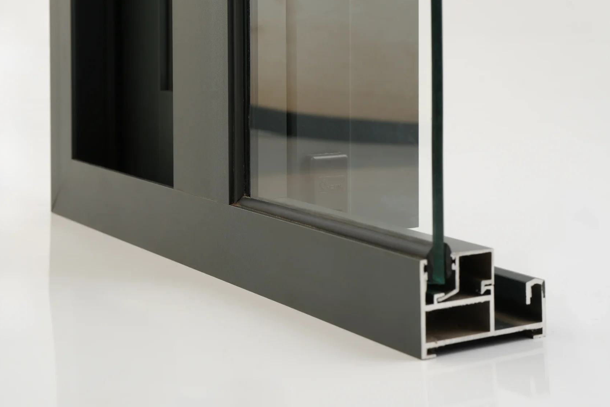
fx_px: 1288
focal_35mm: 76
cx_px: 307
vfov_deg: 17.6
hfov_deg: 26.6
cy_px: 16
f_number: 9
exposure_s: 1/160
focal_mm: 50
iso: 100
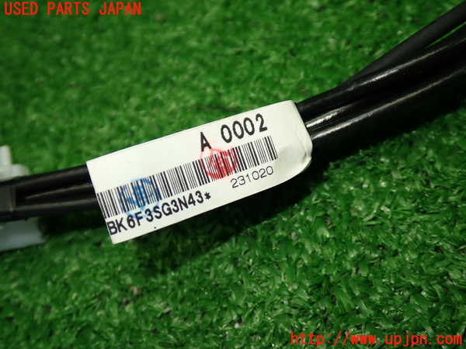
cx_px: 233
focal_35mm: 41
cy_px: 174
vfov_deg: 35.1
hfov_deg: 45.8
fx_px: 552
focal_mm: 7.31
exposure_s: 1/80
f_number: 2.8
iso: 160
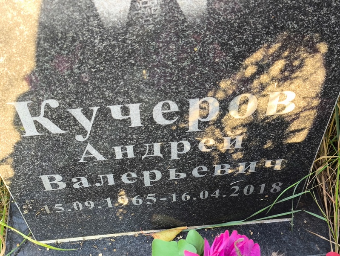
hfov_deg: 38.2
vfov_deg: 29.1
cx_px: 170
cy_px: 128
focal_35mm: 50
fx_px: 491
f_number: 1.7
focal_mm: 4.71
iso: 64
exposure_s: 1/60
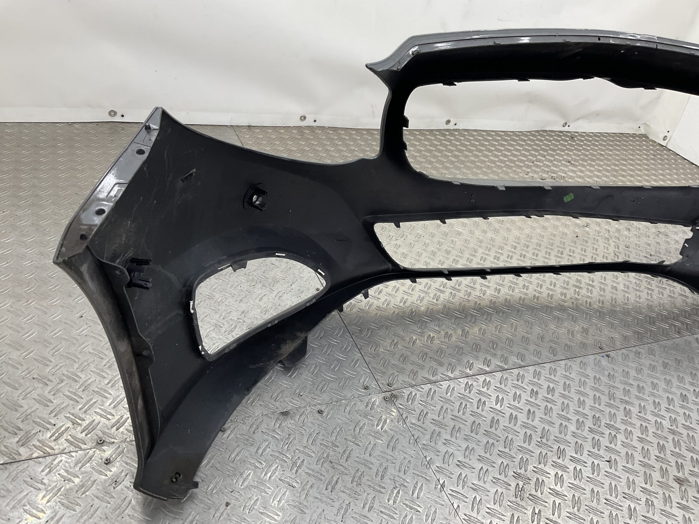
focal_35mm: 29
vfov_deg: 48.2
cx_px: 350
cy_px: 262
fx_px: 586
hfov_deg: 61.7
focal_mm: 3
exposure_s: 1/120
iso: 32
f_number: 1.8
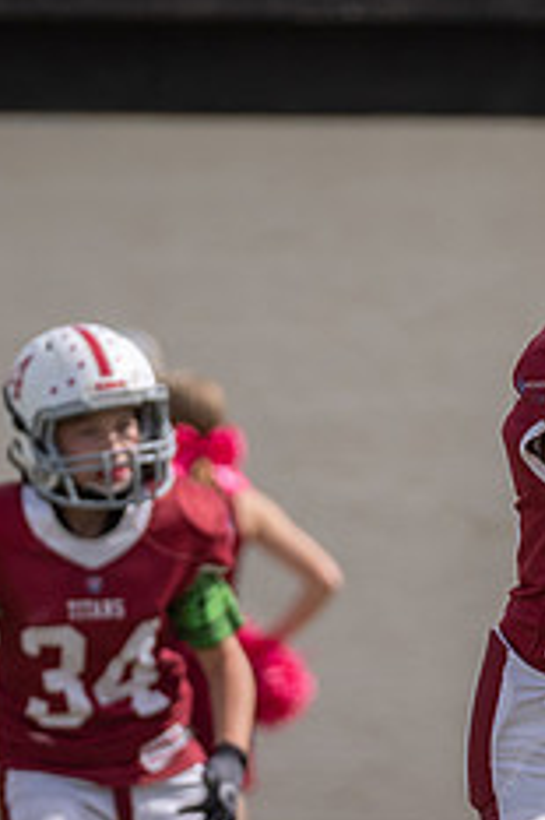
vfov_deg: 1.9
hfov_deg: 1.3
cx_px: 480
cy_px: 608
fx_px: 24128
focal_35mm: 1061
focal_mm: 200
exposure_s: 1/1250
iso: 100
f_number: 4
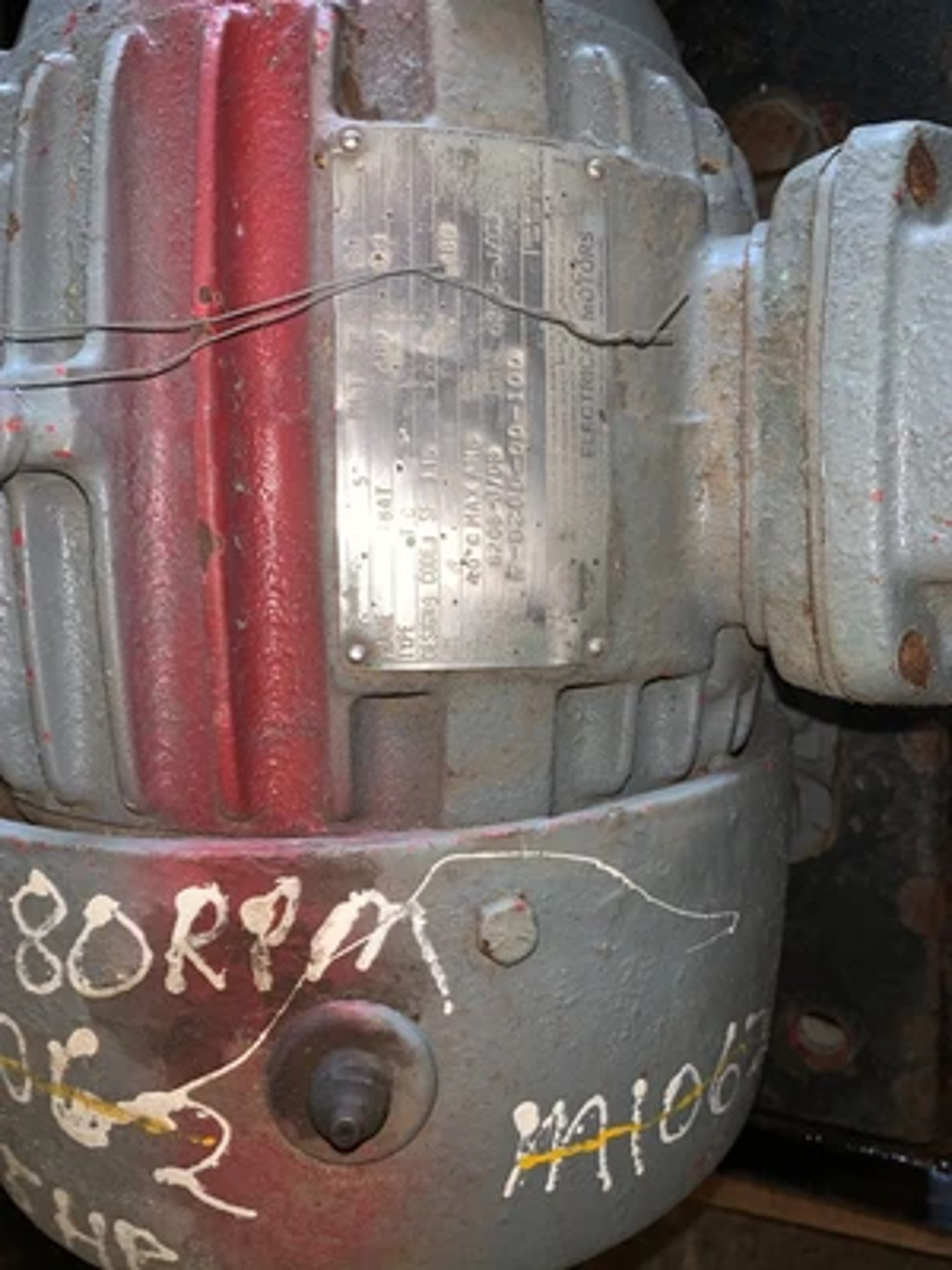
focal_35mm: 26
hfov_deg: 53.1
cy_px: 635
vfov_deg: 67.3
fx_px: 953
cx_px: 476
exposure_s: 1/10
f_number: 1.8
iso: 25
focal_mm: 4.25
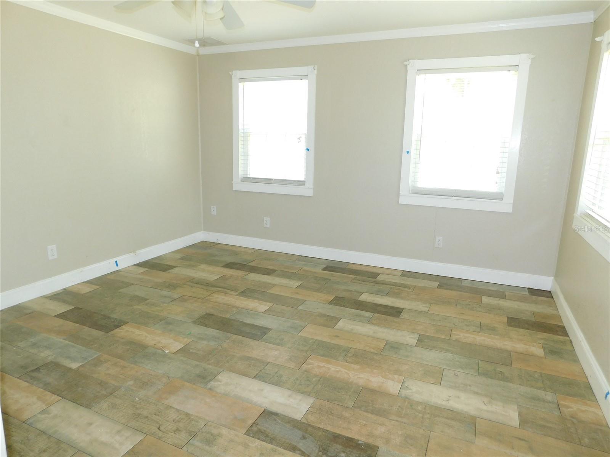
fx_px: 405
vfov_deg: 58.9
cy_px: 228
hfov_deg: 73.9
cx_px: 305
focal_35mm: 23
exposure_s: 1/30
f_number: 3
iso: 160
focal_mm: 4
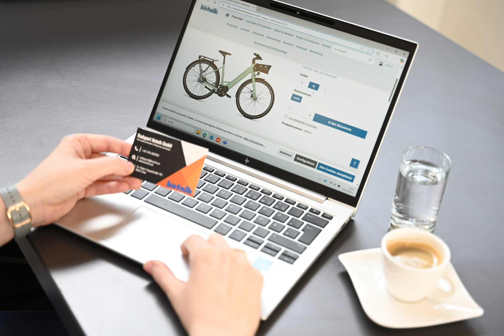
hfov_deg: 33.4
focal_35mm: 60
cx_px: 249
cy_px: 170
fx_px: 840
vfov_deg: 22.6
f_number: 2.8
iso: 250
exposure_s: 1/125
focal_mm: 59
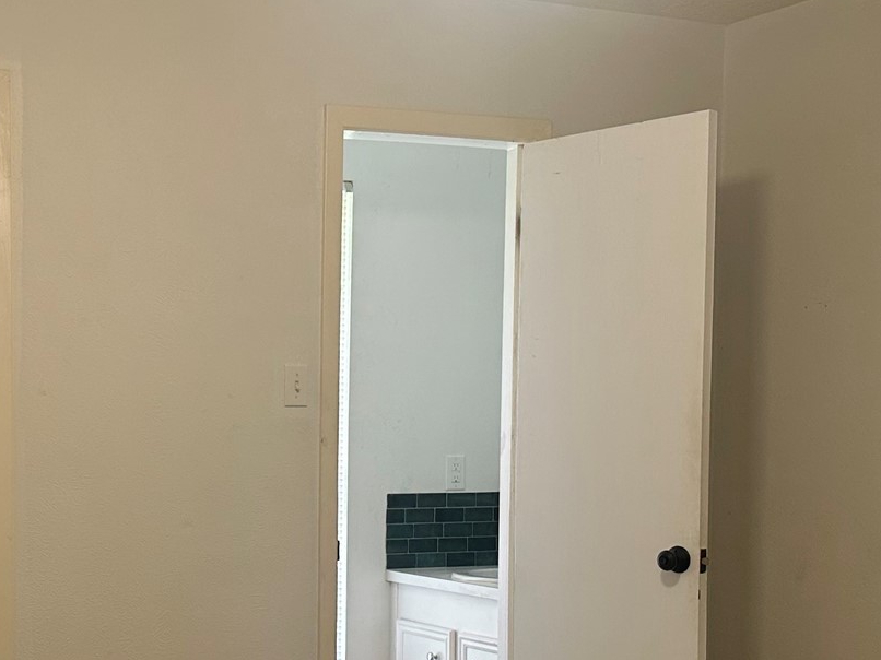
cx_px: 163
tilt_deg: -2.2
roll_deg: -0.1
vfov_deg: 23.8
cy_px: 479
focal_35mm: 61
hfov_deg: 30.8
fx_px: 1552
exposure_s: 1/60
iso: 125
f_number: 1.78
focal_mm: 6.86
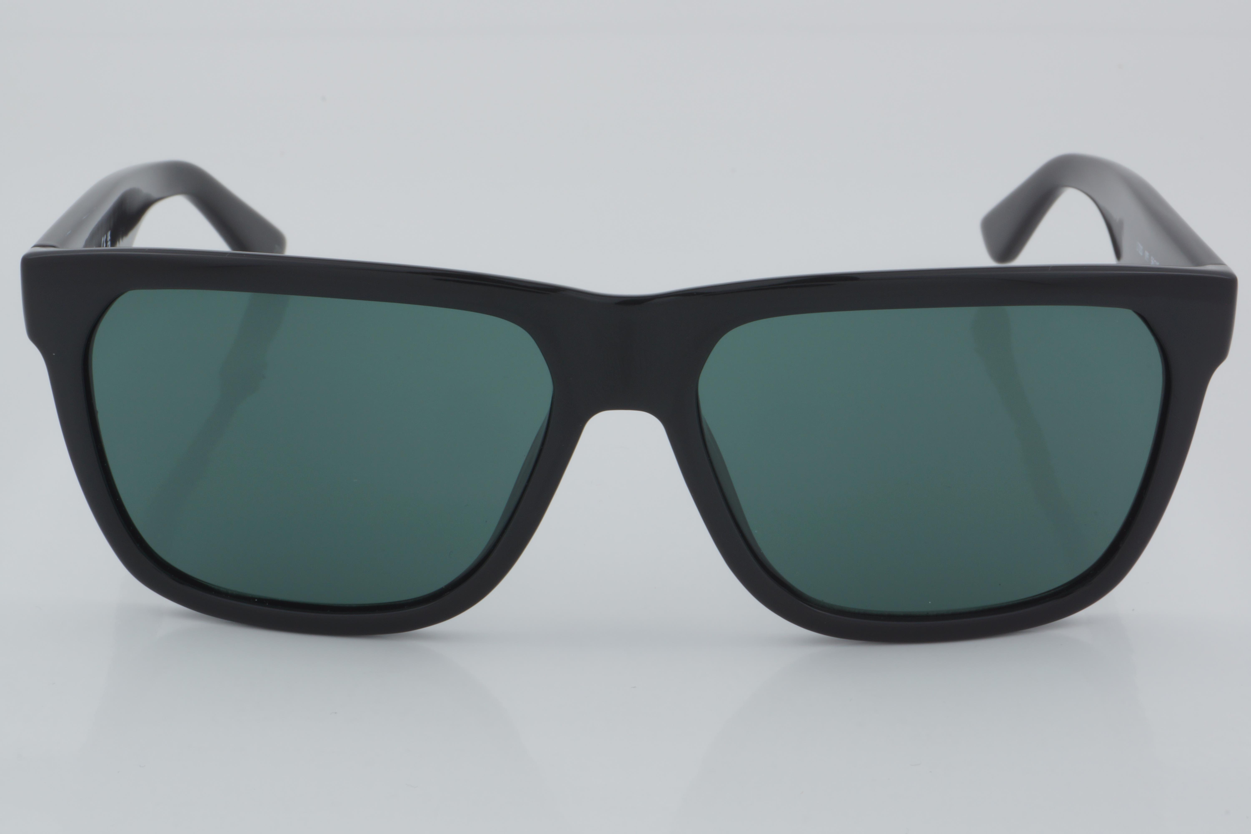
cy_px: 417
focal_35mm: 82
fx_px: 2867
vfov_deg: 16.6
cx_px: 626
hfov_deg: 24.6
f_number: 32
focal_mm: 55
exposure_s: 1/4
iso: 100
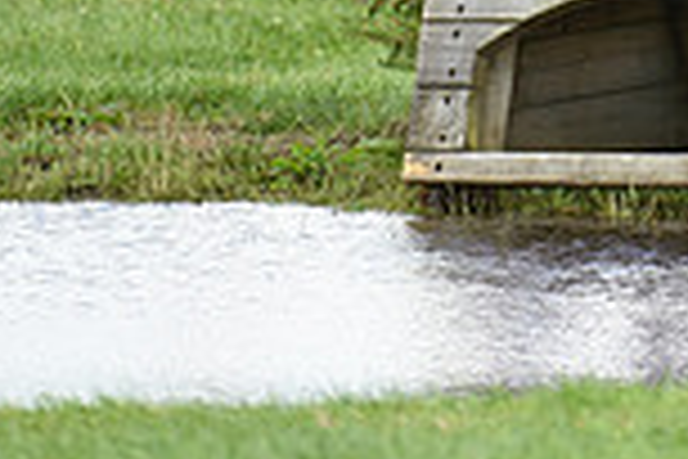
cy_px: -360
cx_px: 1025
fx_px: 28951
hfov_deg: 1.4
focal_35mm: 1515
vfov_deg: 0.9
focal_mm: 400
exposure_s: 1/1250
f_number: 5.6
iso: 800
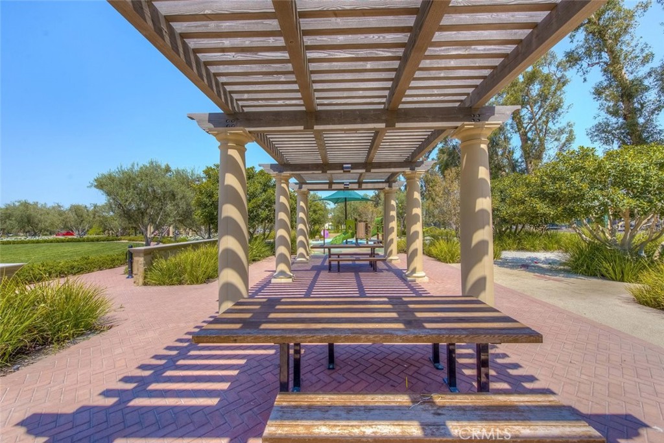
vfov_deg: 81.2
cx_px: 332
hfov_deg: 104.2
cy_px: 222
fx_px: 258
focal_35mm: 14
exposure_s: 1/640
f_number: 8
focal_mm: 14
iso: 160
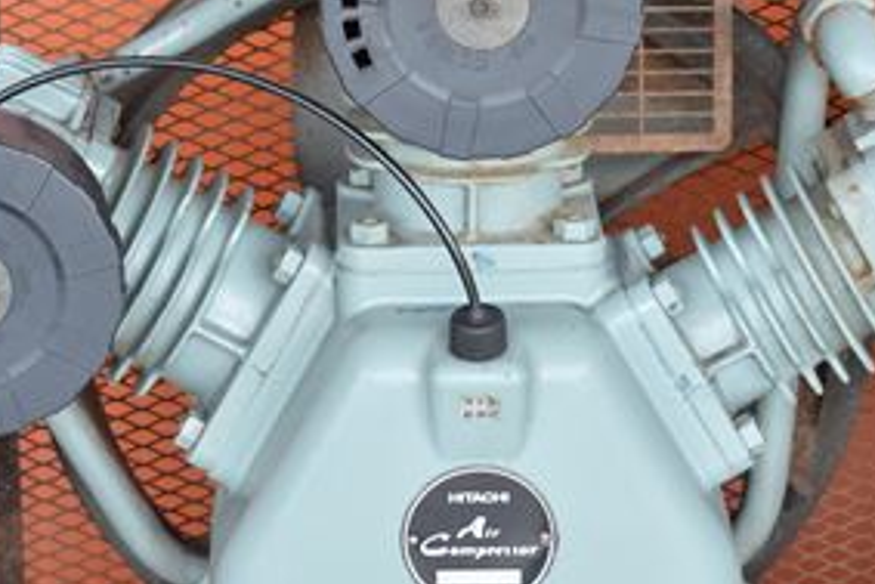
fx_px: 3547
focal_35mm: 146
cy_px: 315
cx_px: 532
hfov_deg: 14.1
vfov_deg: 9.4
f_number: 6.3
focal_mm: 55
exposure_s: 1/80
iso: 1250
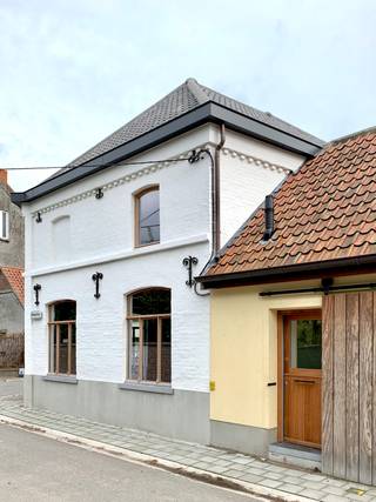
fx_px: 377
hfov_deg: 53.0
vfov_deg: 67.3
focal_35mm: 26
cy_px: 251
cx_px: 188
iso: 25
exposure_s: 1/635
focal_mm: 4.25
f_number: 1.8
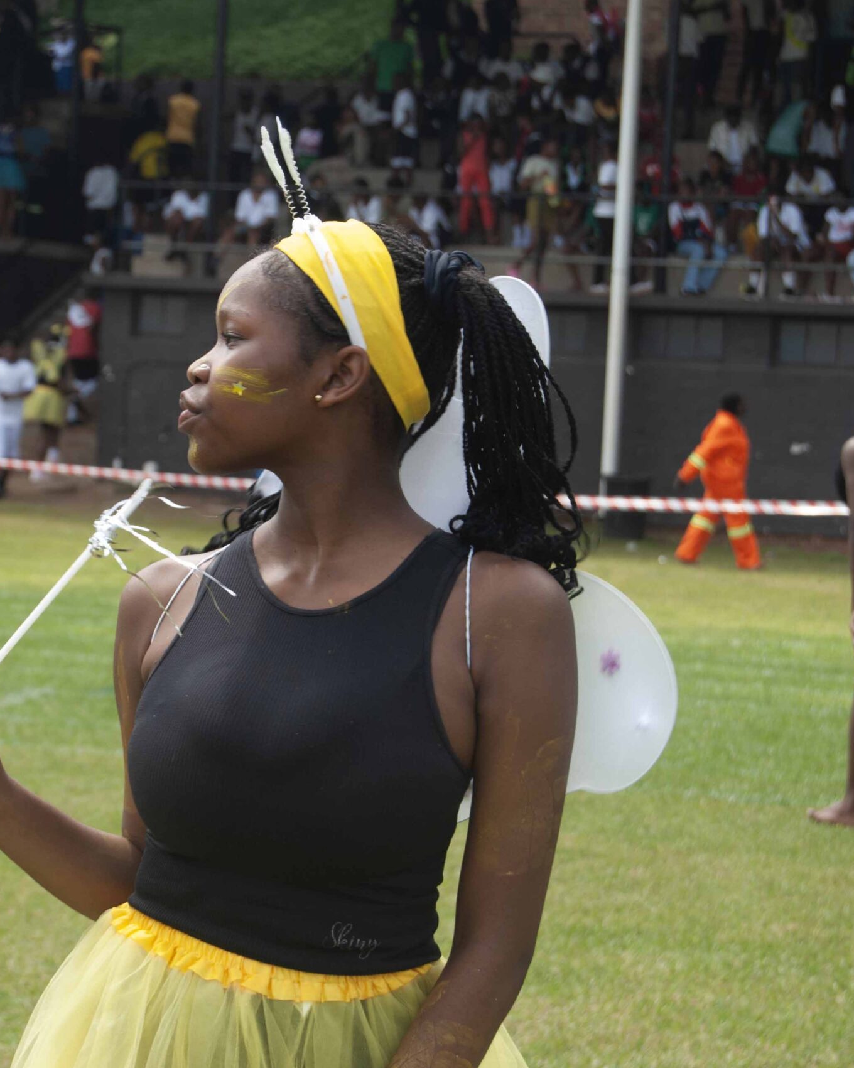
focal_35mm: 117
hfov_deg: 13.2
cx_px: 226
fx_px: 3689
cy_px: 536
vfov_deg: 16.5
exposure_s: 1/160
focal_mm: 55
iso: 100
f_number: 6.3
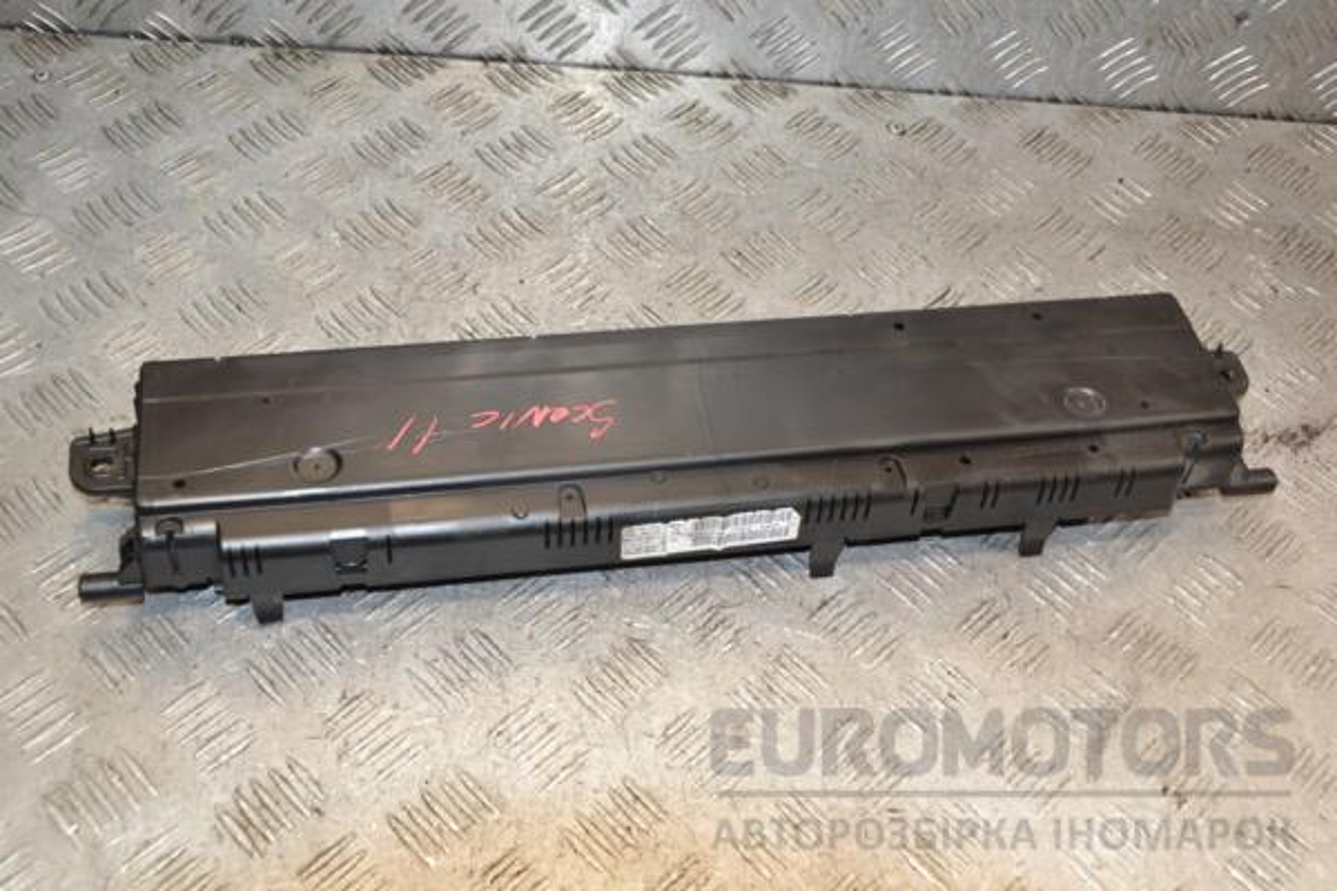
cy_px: 446
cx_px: 668
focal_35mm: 45
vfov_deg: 29.9
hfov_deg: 43.6
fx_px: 1671
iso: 800
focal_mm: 30
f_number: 6.3
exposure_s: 1/200
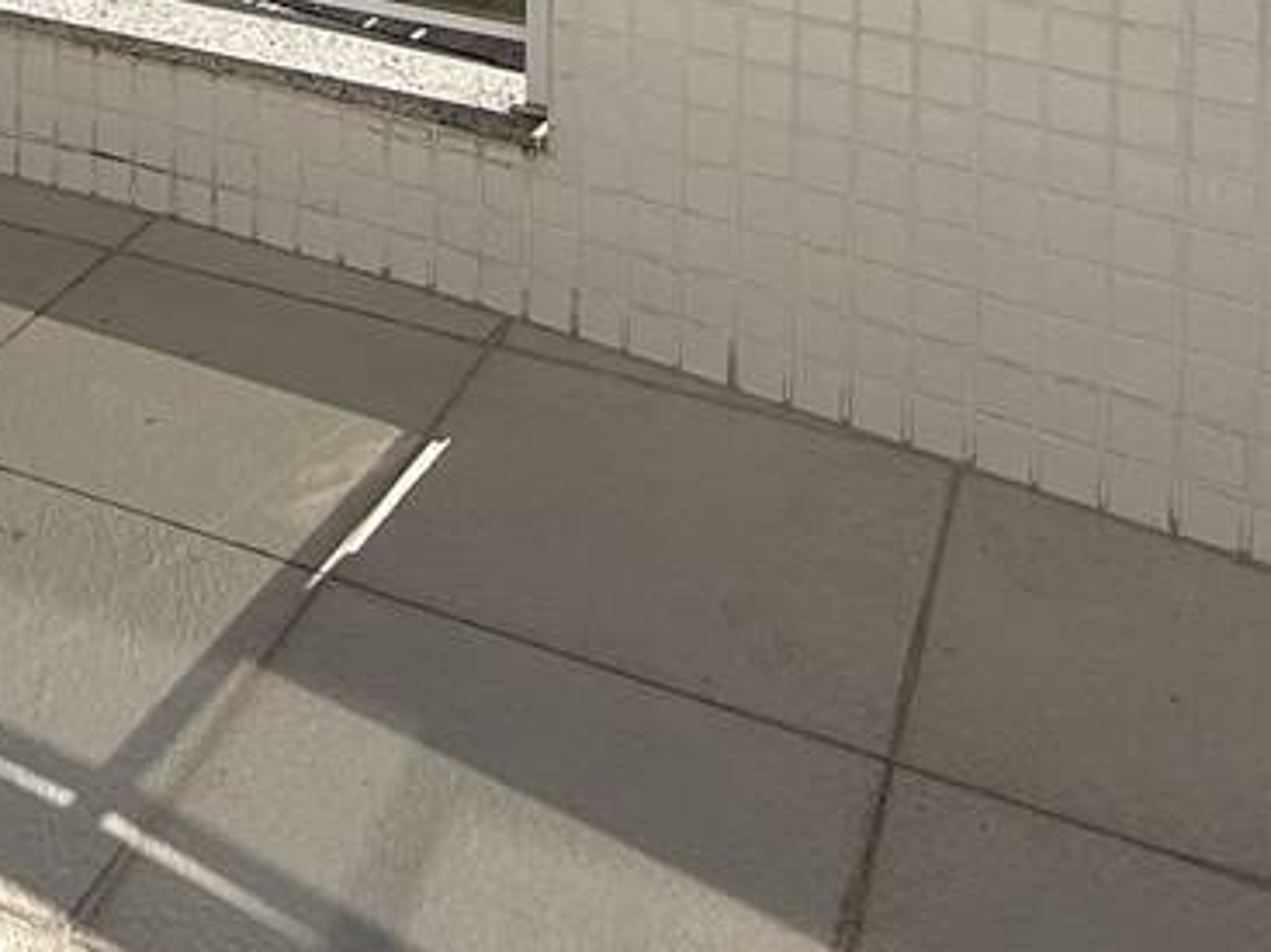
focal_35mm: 55
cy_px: -502
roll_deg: +0.9
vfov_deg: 21.8
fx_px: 2019
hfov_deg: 32.7
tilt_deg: -5.9
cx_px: 62
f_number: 2.2
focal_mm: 2.22
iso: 50
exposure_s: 1/4149
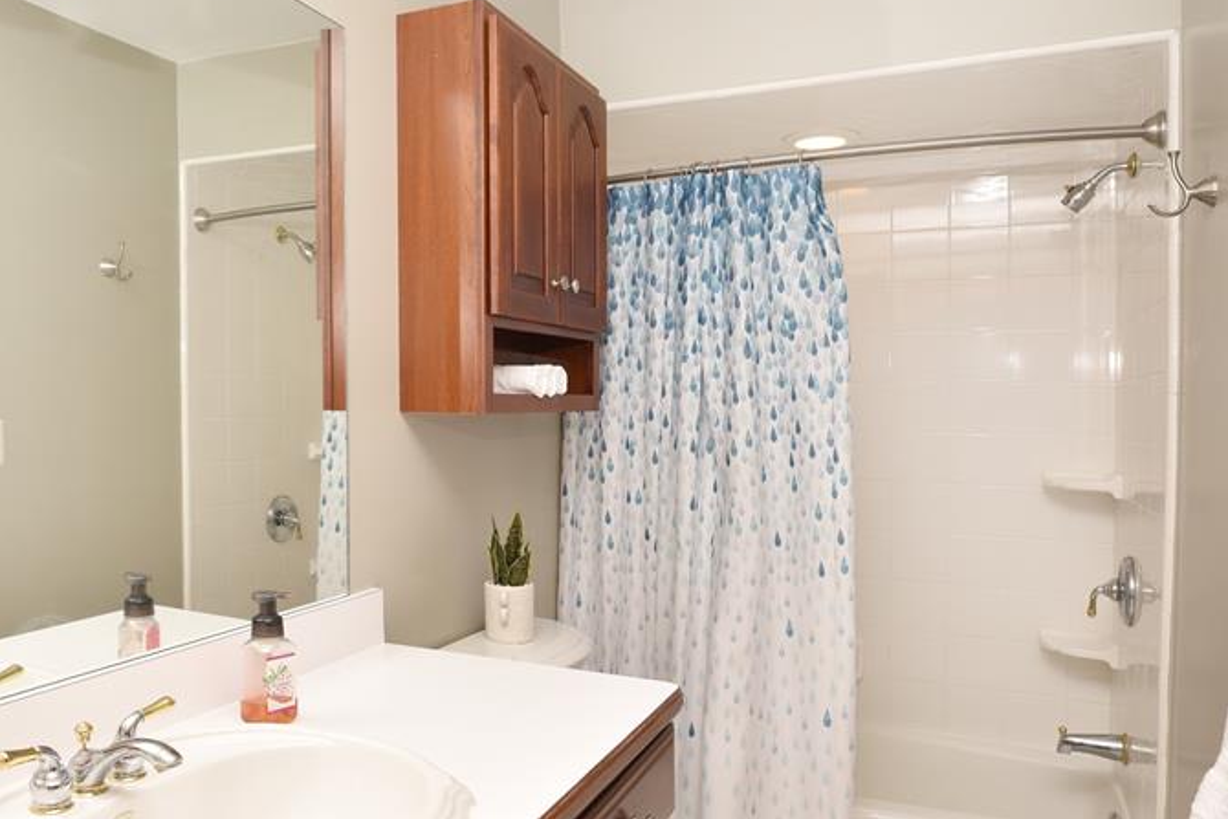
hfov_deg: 67.5
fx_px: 887
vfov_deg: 49.5
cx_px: 409
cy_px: 450
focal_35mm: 26
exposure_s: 1/60
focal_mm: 17
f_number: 8
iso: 320
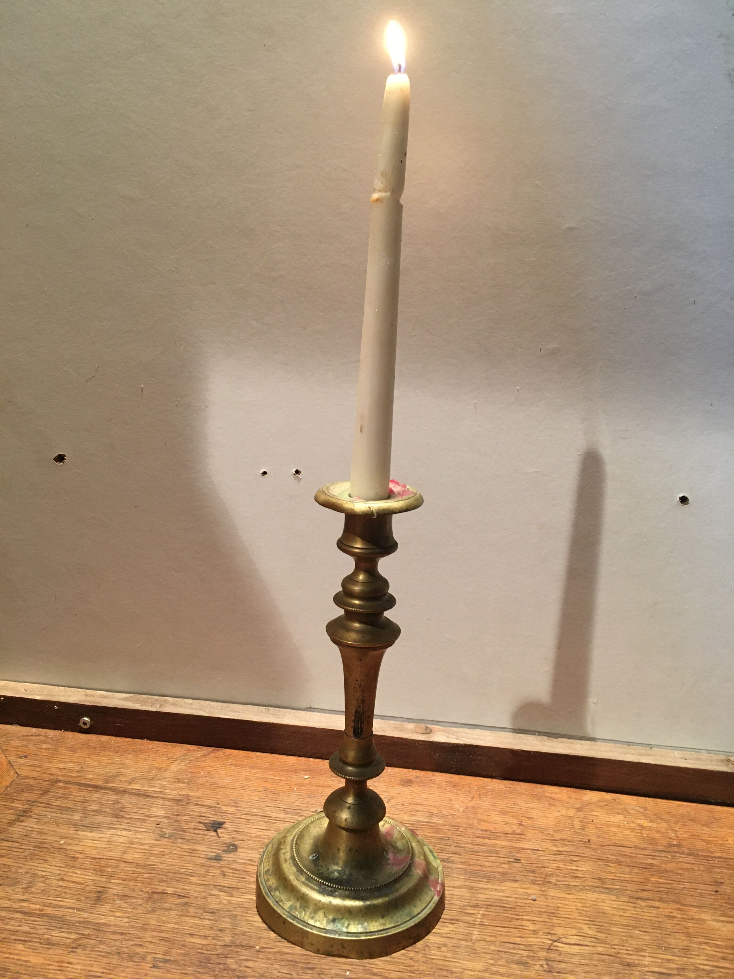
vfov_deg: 61.7
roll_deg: -2.7
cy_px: 490
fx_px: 820
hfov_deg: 48.2
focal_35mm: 29
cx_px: 367
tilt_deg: -12.0
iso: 160
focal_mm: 4.15
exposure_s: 1/33
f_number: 2.2
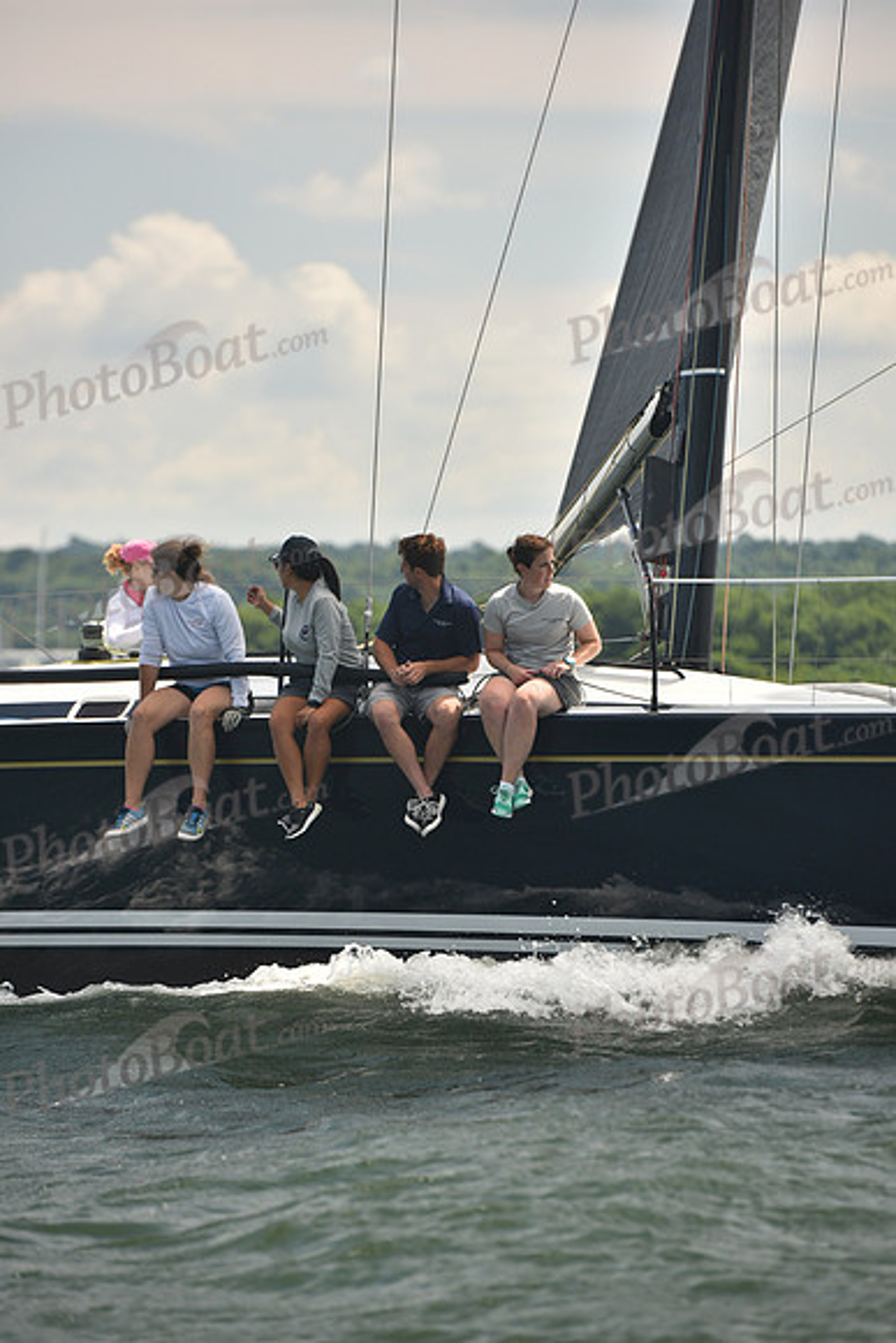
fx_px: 6902
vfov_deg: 11.1
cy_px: 672
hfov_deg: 7.4
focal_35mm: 185
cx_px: 448
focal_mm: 185
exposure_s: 1/1250
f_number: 4.5
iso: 320
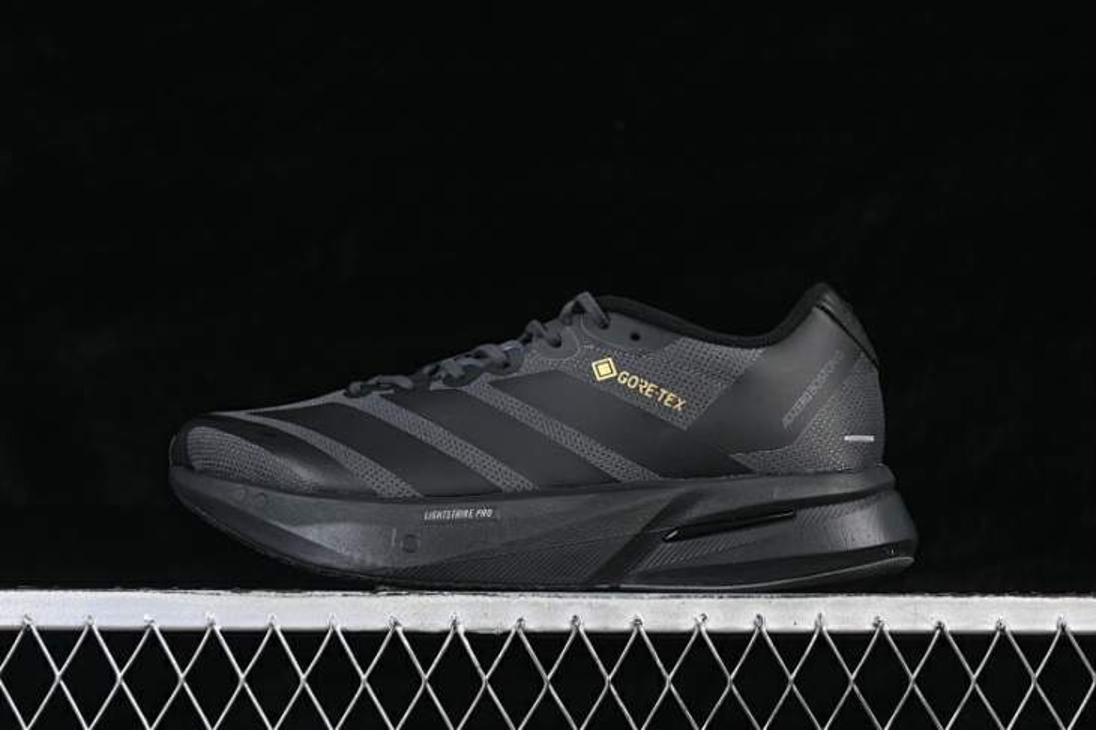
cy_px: 365
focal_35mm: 75
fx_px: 2282
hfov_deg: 27.0
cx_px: 548
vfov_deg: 18.2
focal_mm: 50
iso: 160
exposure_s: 1/50
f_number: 6.3
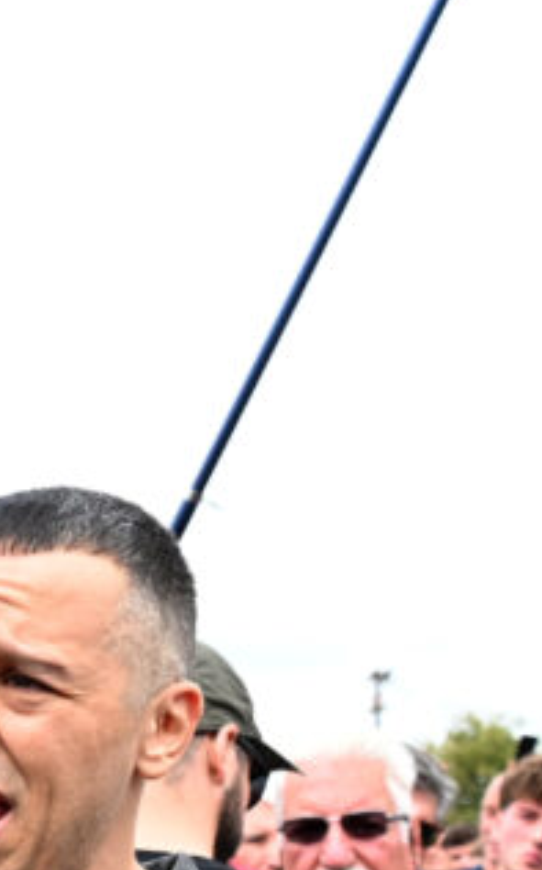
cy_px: 580
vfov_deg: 29.2
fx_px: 1657
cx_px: -107
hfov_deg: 17.7
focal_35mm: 70
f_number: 4
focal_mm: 21
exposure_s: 1/4000
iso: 1000
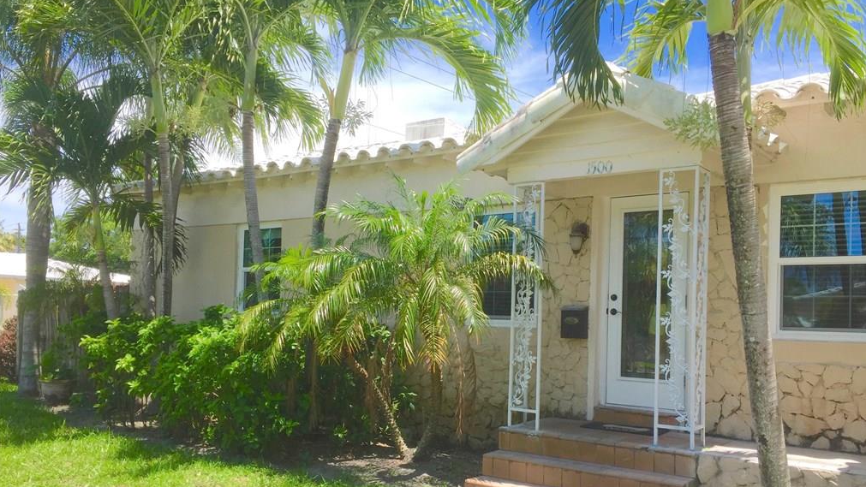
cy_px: 311
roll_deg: -2.7
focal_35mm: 32
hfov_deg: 61.0
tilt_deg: -0.8
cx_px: 436
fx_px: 735
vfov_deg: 36.4
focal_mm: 4.15
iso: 32
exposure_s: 1/1041
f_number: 2.2
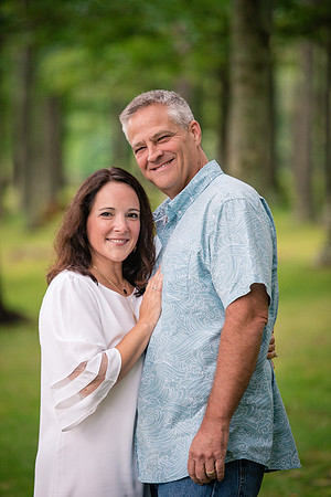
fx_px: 2275
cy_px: 248
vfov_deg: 12.5
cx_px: 166
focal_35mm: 165
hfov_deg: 8.3
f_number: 3.2
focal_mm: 165
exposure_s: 1/500
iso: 1000
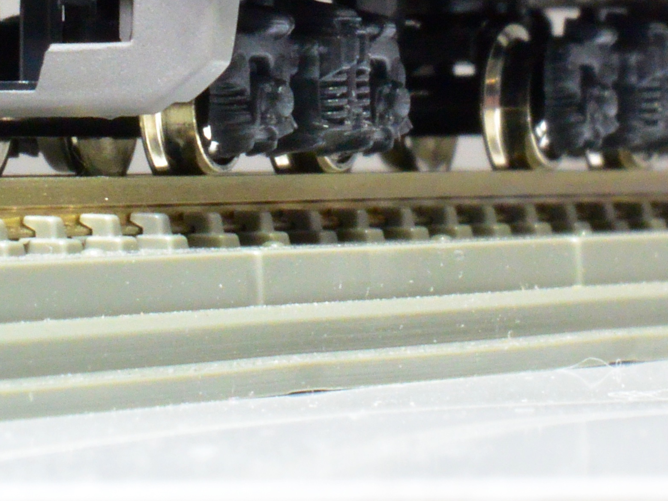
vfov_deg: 4.8
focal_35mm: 307
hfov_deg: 6.5
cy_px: -132
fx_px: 5924
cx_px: 328
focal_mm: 40
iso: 800
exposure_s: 1/2.5
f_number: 22
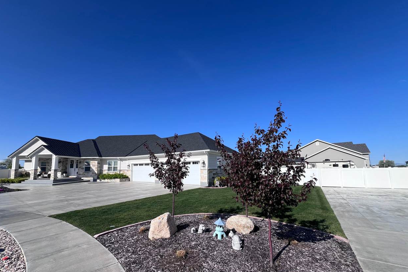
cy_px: 152
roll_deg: +0.6
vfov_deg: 80.9
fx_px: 159
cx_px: 199
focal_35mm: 14
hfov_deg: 104.2
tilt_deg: +6.3
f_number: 1.8
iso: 32
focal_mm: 1.57
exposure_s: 1/2053
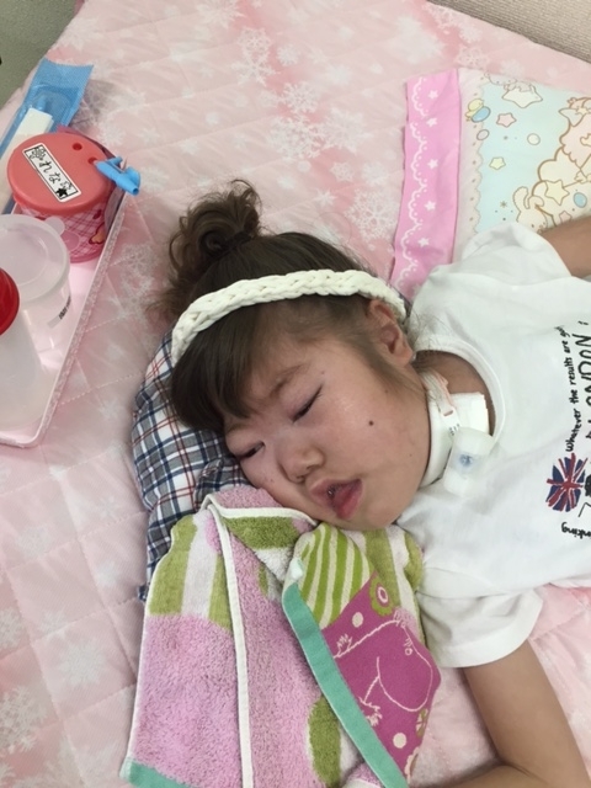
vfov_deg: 61.7
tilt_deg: -64.1
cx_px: 296
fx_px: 660
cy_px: 394
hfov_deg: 48.2
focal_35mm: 29
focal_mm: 4.15
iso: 32
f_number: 2.2
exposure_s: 1/30
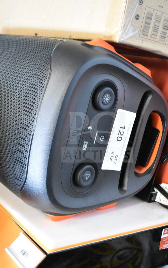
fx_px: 366
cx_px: 97
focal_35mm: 50
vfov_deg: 40.3
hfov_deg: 25.8
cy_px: 137
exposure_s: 1/50
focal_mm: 30
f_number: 4.2
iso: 3600
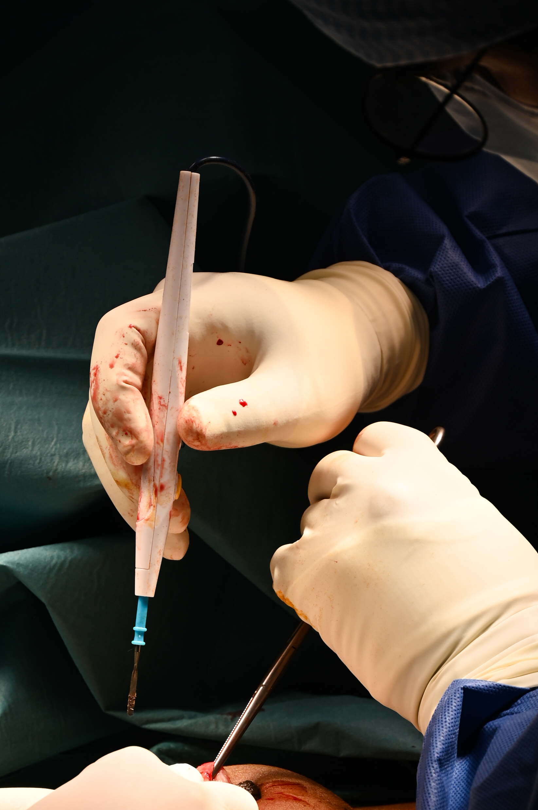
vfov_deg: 7.0
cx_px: 203
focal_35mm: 294
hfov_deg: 4.7
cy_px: 596
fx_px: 6601
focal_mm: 120
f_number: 6.3
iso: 100
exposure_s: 1/250
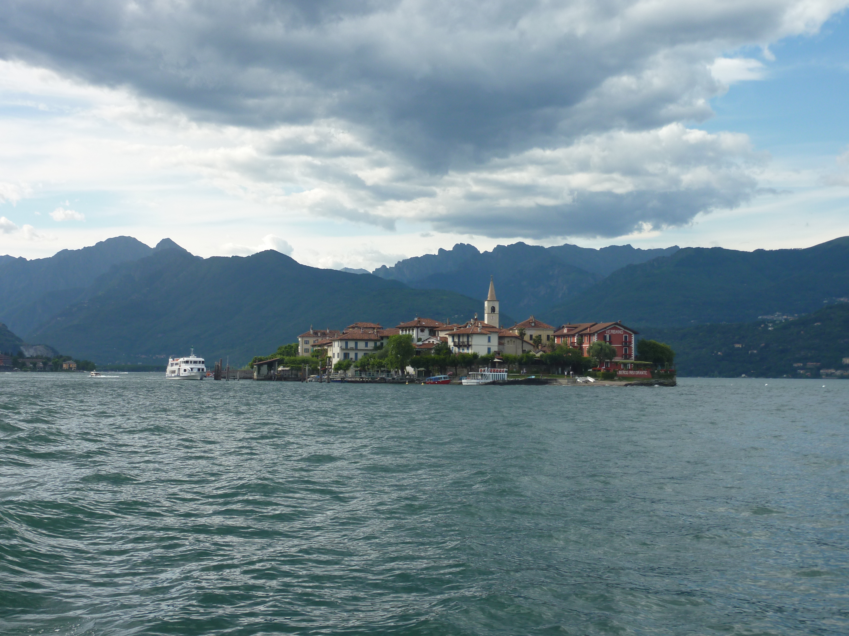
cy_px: 318
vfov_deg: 30.3
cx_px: 424
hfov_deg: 39.7
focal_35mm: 48
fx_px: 1177
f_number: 4.5
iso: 80
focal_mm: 7.9
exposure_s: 1/500
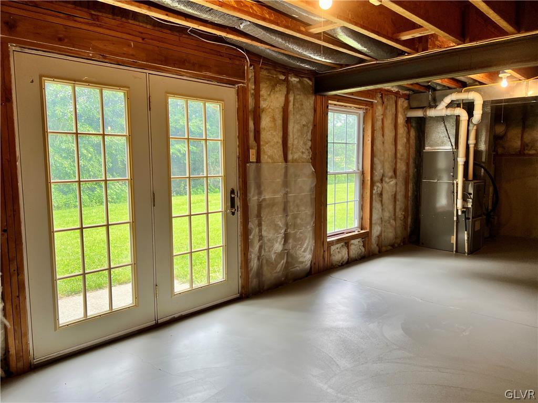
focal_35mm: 26
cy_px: 202
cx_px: 269
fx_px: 404
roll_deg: +0.1
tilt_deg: -6.3
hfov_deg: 67.3
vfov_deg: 53.1
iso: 50
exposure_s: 1/120
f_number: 1.5
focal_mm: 5.7
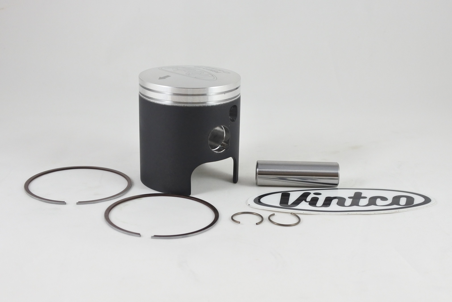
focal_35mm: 42
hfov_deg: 46.4
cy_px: 151
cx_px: 226
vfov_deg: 31.9
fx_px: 527
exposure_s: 1/125
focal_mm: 15.7
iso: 560
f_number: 4.2
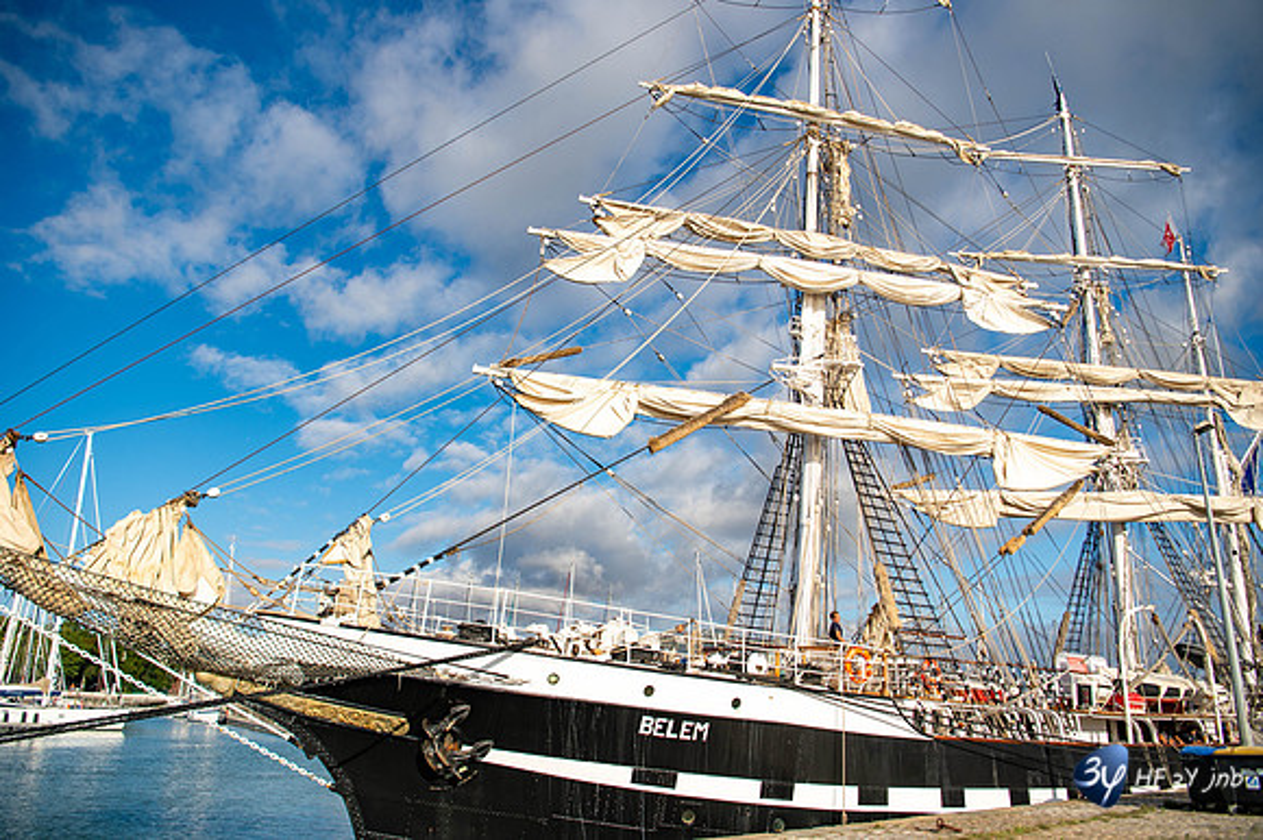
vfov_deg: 53.1
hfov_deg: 73.8
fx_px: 841
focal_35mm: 24
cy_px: 420
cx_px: 632
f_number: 4
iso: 100
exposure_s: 1/2500
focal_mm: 24
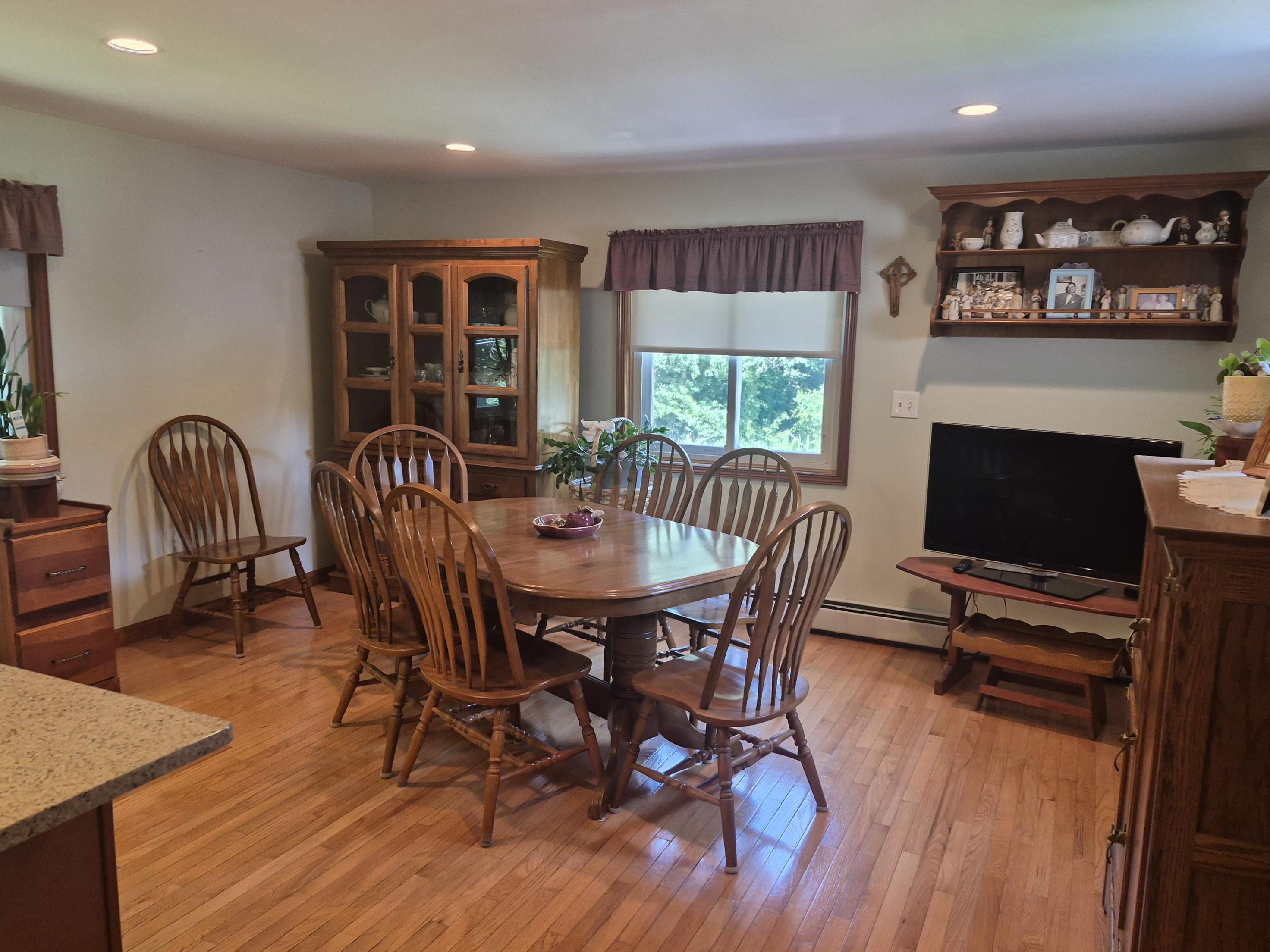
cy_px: 473
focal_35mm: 24
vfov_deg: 56.8
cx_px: 624
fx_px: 881
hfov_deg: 71.6
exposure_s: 1/120
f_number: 1.8
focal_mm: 5.4
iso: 400
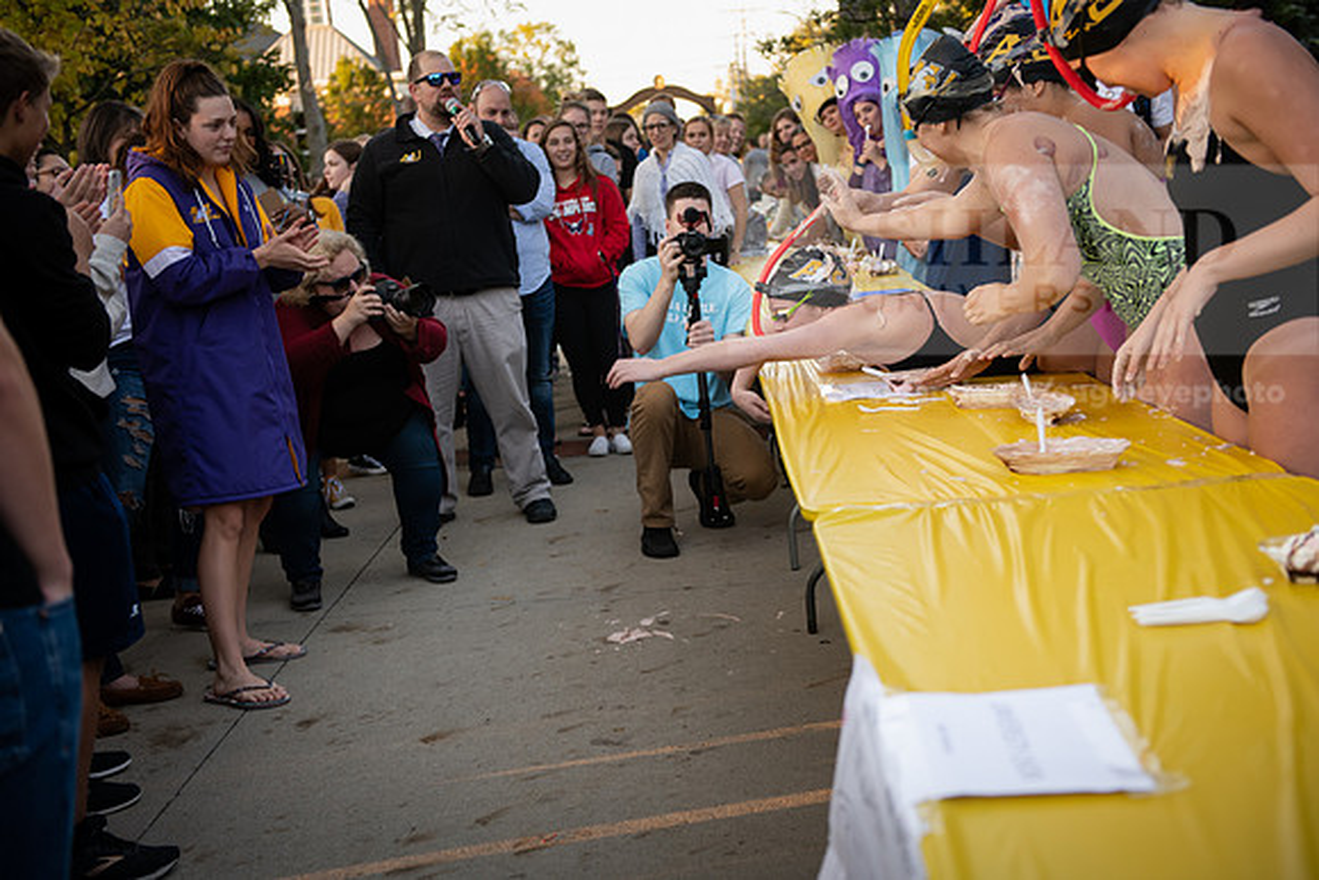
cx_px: 660
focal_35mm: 48
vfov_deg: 28.1
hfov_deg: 41.1
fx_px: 1759
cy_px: 440
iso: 640
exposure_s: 1/320
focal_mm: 48
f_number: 3.5
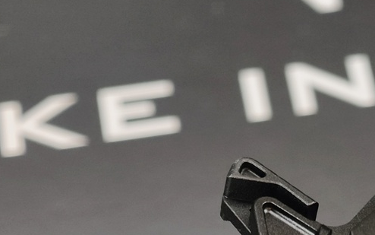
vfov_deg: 6.0
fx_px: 2239
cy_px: 198
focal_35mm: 219
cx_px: 424
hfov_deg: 9.5
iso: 946
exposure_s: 1/10
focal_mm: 22.48
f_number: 2.67
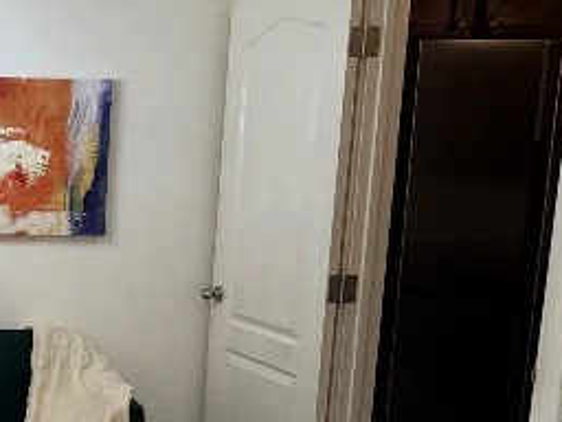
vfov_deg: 25.9
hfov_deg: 28.5
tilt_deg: -8.7
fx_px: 909
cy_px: 299
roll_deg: -1.2
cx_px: -160
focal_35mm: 56
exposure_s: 1/120
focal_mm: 2.22
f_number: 2.2
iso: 200
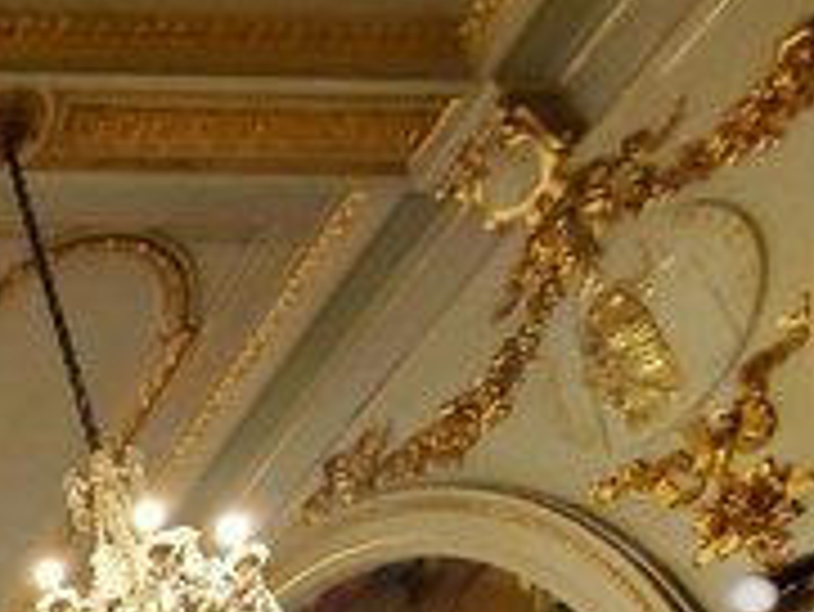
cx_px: -441
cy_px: 958
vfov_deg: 23.8
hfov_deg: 27.1
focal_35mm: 46
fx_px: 1082
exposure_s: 1/50
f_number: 2.2
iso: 500
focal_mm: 1.8
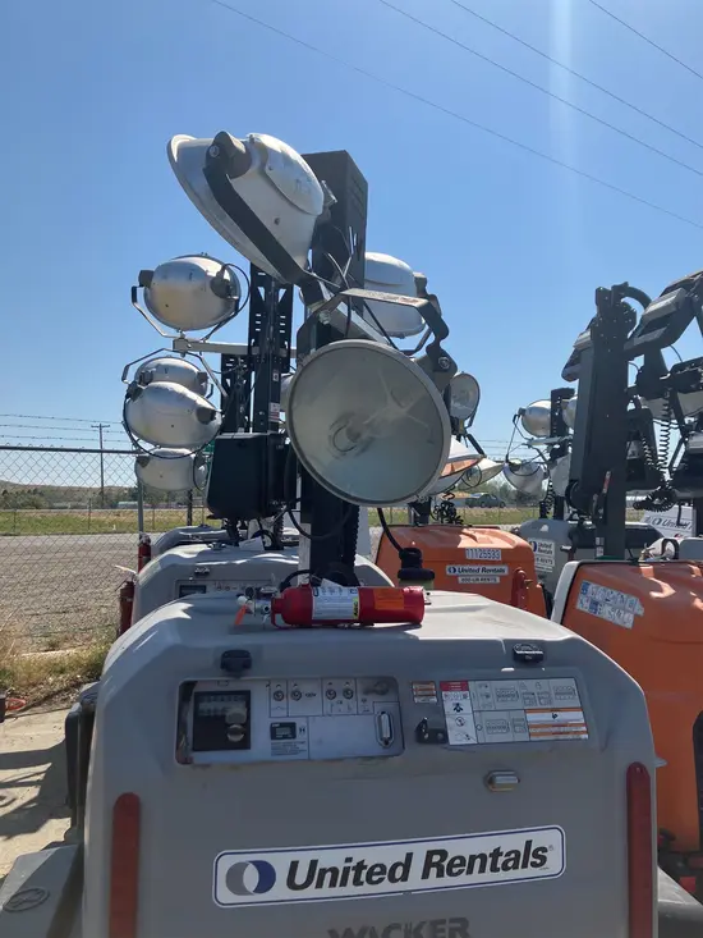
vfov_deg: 63.4
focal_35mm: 28
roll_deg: +0.7
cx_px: 352
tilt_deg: +5.0
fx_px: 758
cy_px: 469
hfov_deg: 49.8
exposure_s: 1/3040
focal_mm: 3.99
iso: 32
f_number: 1.8
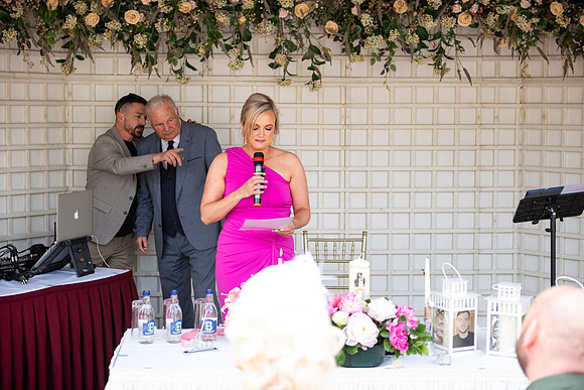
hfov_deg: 28.8
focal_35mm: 70
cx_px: 292
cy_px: 195
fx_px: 1136
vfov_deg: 19.5
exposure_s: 1/160
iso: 160
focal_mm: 70
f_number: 3.5
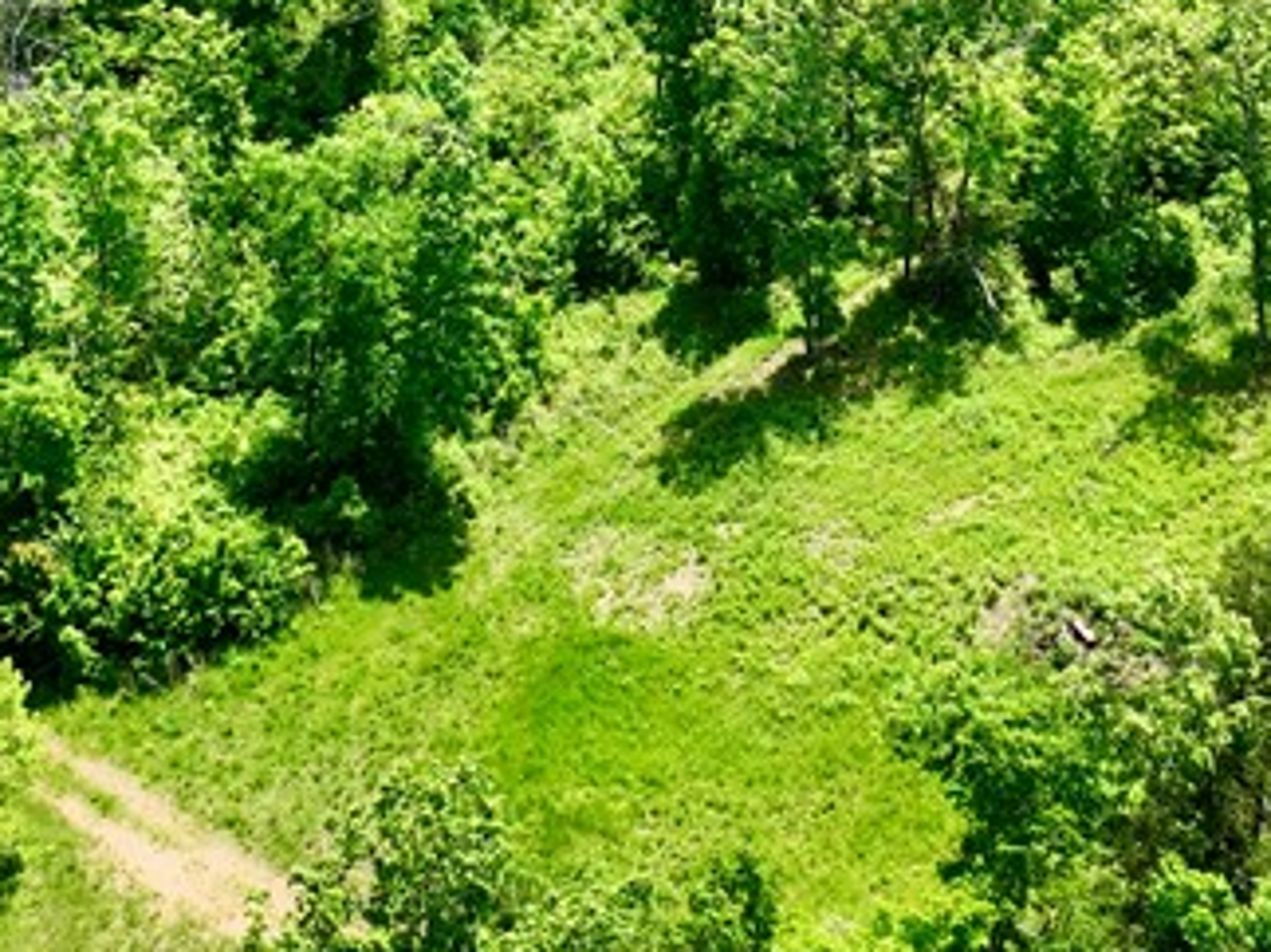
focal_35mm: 76
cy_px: -120
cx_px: 744
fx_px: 2789
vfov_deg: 18.6
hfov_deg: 25.6
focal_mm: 12.29
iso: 140
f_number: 2.8
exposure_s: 1/500
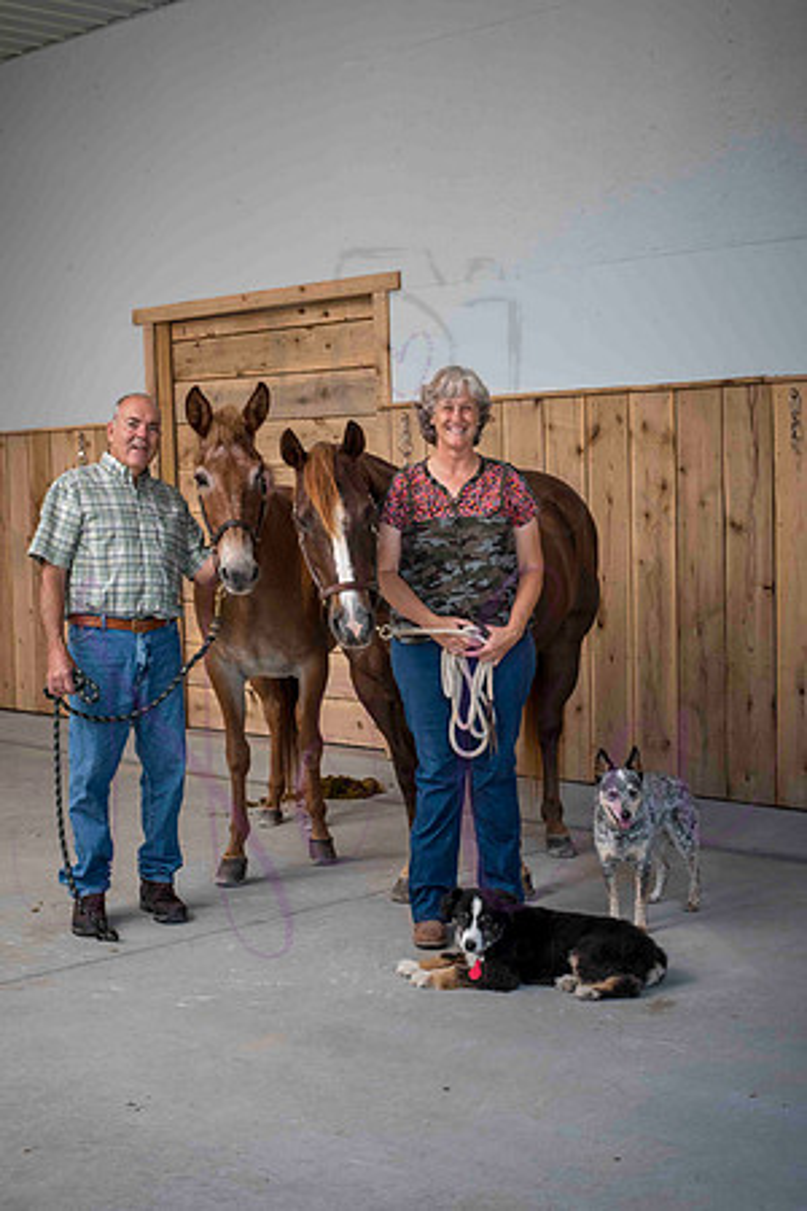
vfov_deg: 39.6
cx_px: 404
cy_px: 606
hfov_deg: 27.0
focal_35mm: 50
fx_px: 1681
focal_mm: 50
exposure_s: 1/160
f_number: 9
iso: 400
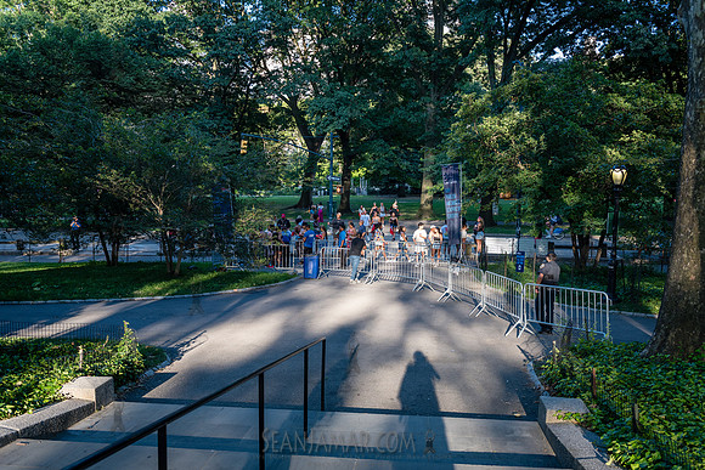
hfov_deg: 58.7
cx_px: 352
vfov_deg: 41.1
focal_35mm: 32
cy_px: 235
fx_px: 627
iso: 400
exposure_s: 1/320
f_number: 4
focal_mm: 32
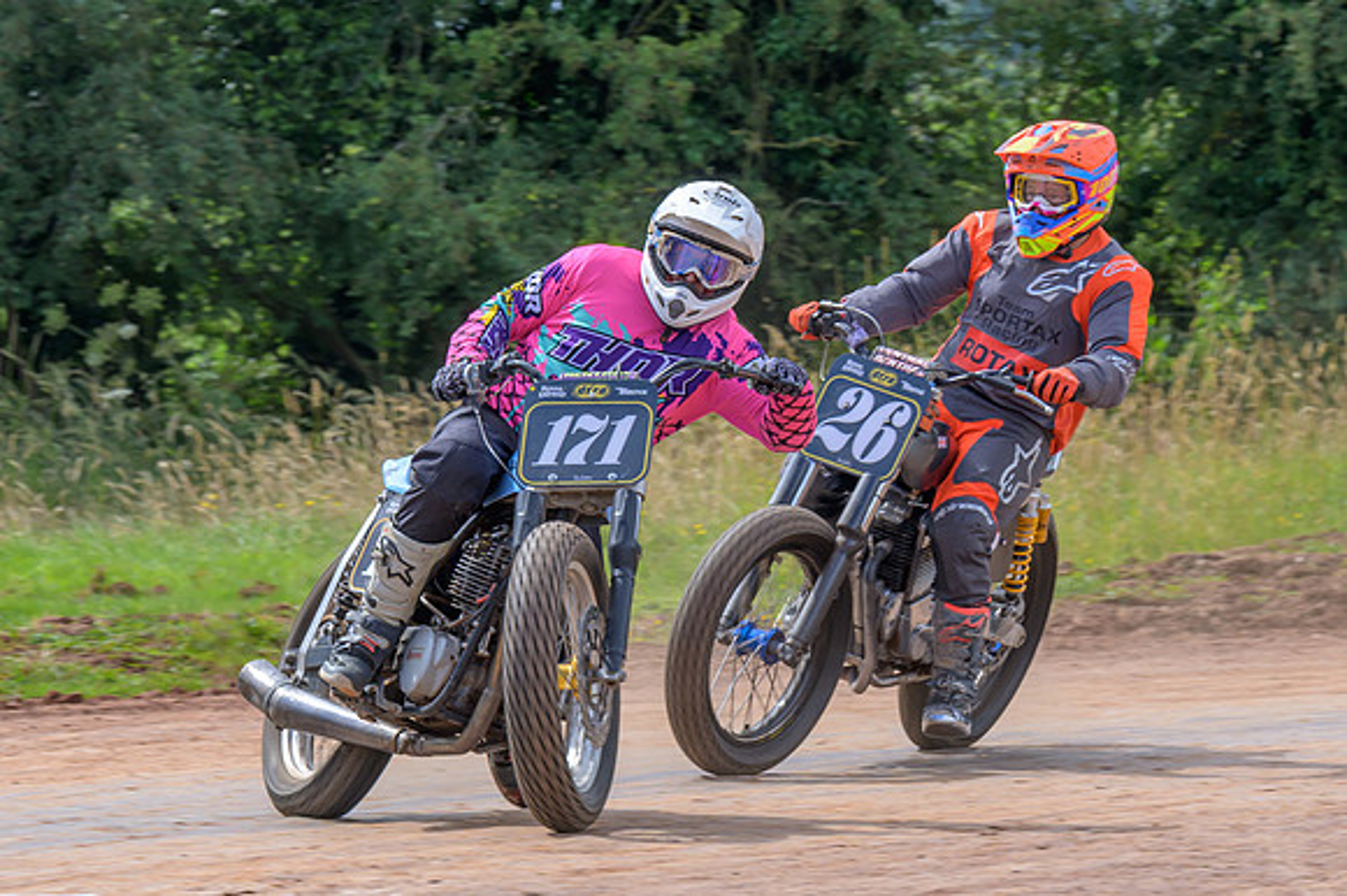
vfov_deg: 4.3
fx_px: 12018
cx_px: 493
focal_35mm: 321
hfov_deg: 6.4
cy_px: 477
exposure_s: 1/320
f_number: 7.1
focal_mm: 140
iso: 140
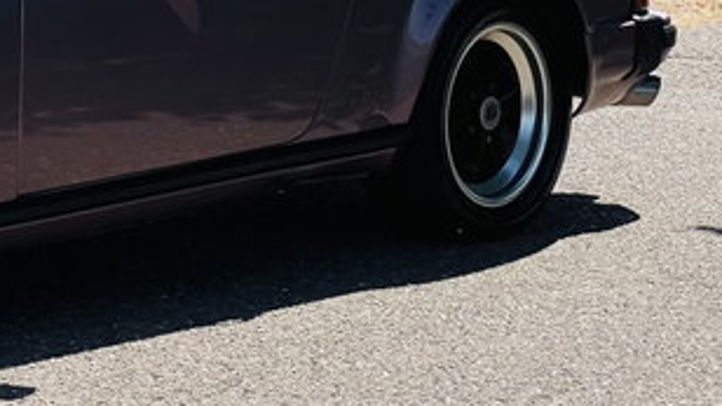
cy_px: -59
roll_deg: +1.7
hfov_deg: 10.2
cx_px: -141
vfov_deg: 5.8
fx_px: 4000
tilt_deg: -5.1
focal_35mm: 209
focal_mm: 9
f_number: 2.8
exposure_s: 1/874
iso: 32
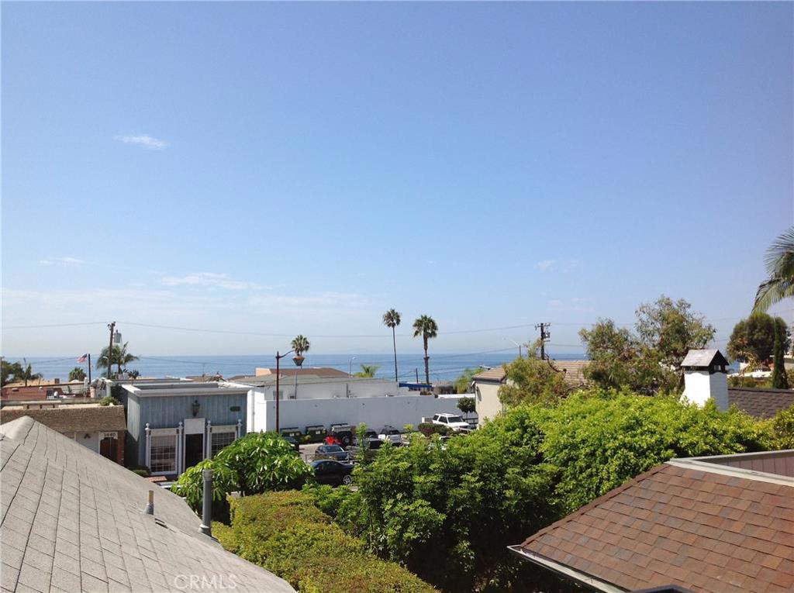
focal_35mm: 35
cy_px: 296
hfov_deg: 52.7
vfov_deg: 40.6
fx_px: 802
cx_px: 397
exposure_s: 1/2326
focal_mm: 4.28
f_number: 2.4
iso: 50
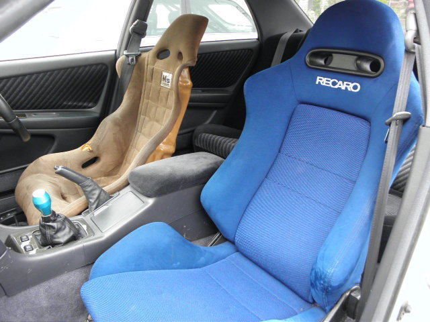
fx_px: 348
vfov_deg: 49.7
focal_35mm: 28
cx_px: 215
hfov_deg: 63.4
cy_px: 161
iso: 125
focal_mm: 5
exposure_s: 1/30
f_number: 3.5
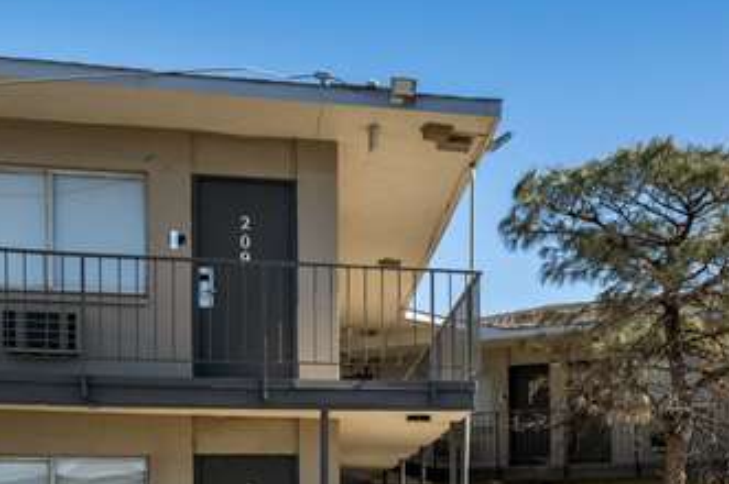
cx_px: 651
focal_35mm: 65
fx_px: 1315
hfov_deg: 29.7
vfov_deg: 20.7
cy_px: 128
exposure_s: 1/1000
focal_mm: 21
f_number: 8
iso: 400
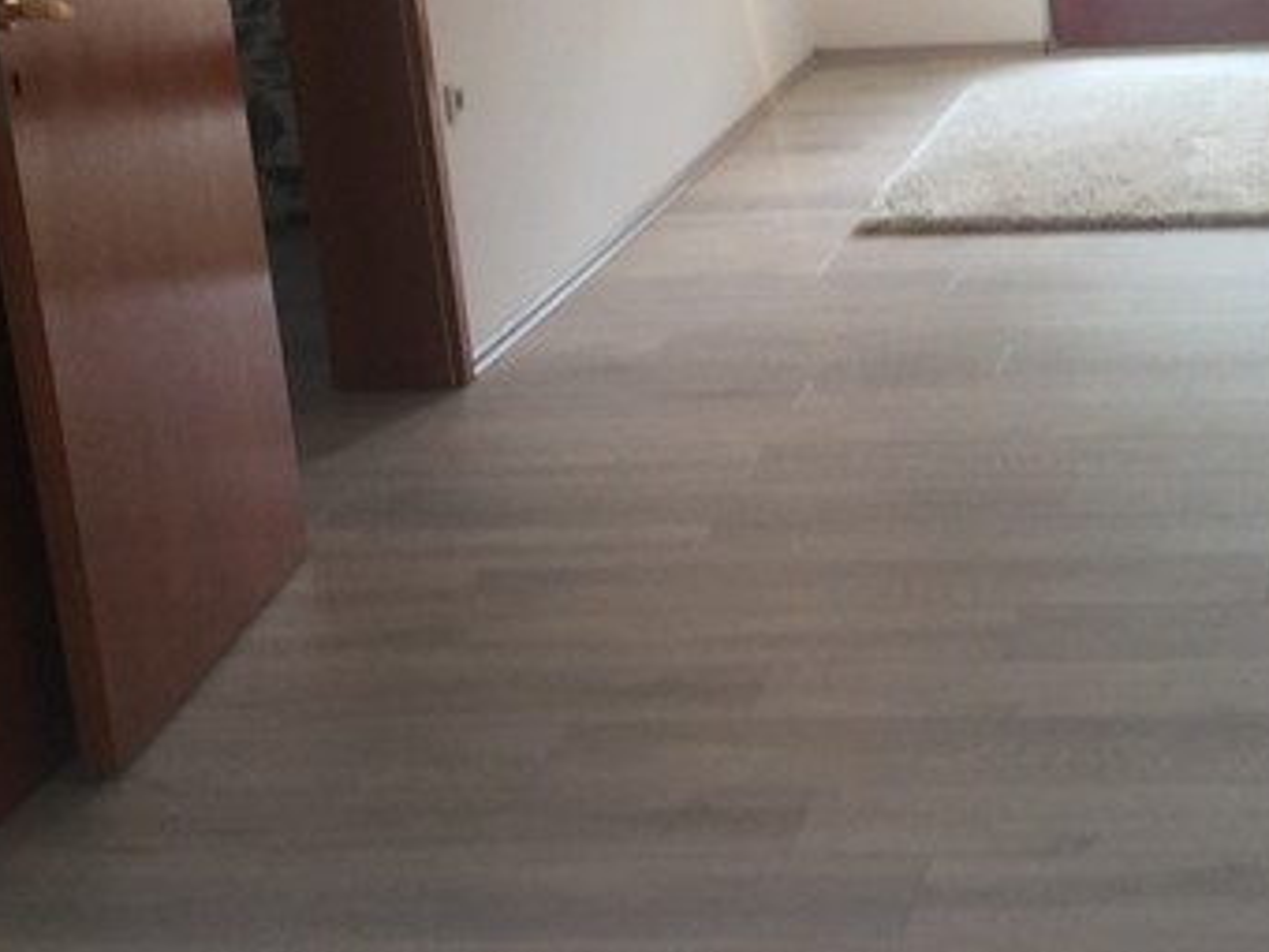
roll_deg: +1.9
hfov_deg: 25.8
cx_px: 1146
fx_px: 2676
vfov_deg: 20.0
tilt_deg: -12.3
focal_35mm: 73
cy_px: 190
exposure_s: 1/33
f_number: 2.4
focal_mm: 3.3
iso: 32
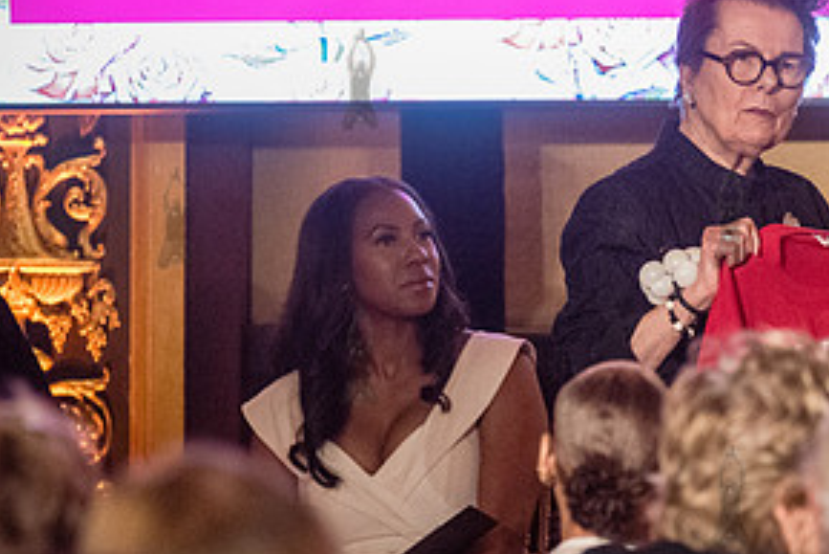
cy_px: 217
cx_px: 729
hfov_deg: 6.6
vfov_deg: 4.4
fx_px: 7165
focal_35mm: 311
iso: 6400
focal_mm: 155
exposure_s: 1/200
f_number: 4
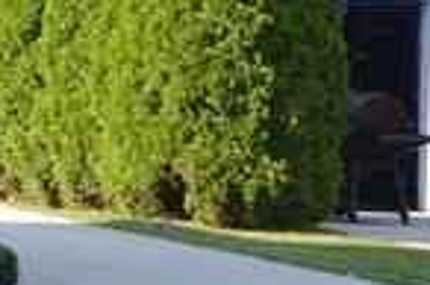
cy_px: 19
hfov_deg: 7.5
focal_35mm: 224
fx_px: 2673
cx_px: -1065
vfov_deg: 6.1
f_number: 6.3
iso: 200
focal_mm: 20
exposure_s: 1/160
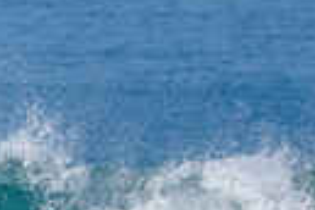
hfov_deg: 0.9
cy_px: 262
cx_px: 403
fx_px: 19677
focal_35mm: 2249
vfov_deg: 0.6
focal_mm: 500
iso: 180
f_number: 5.6
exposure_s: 1/2000
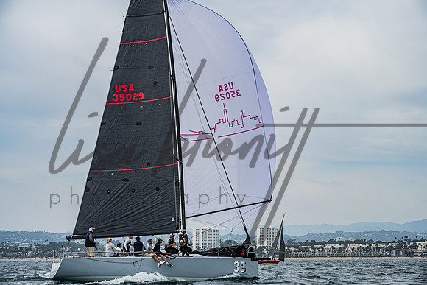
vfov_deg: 15.2
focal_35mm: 90
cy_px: 142
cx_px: 214
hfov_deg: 22.6
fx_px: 1070
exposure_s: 1/2500
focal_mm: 89
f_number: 8
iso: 400
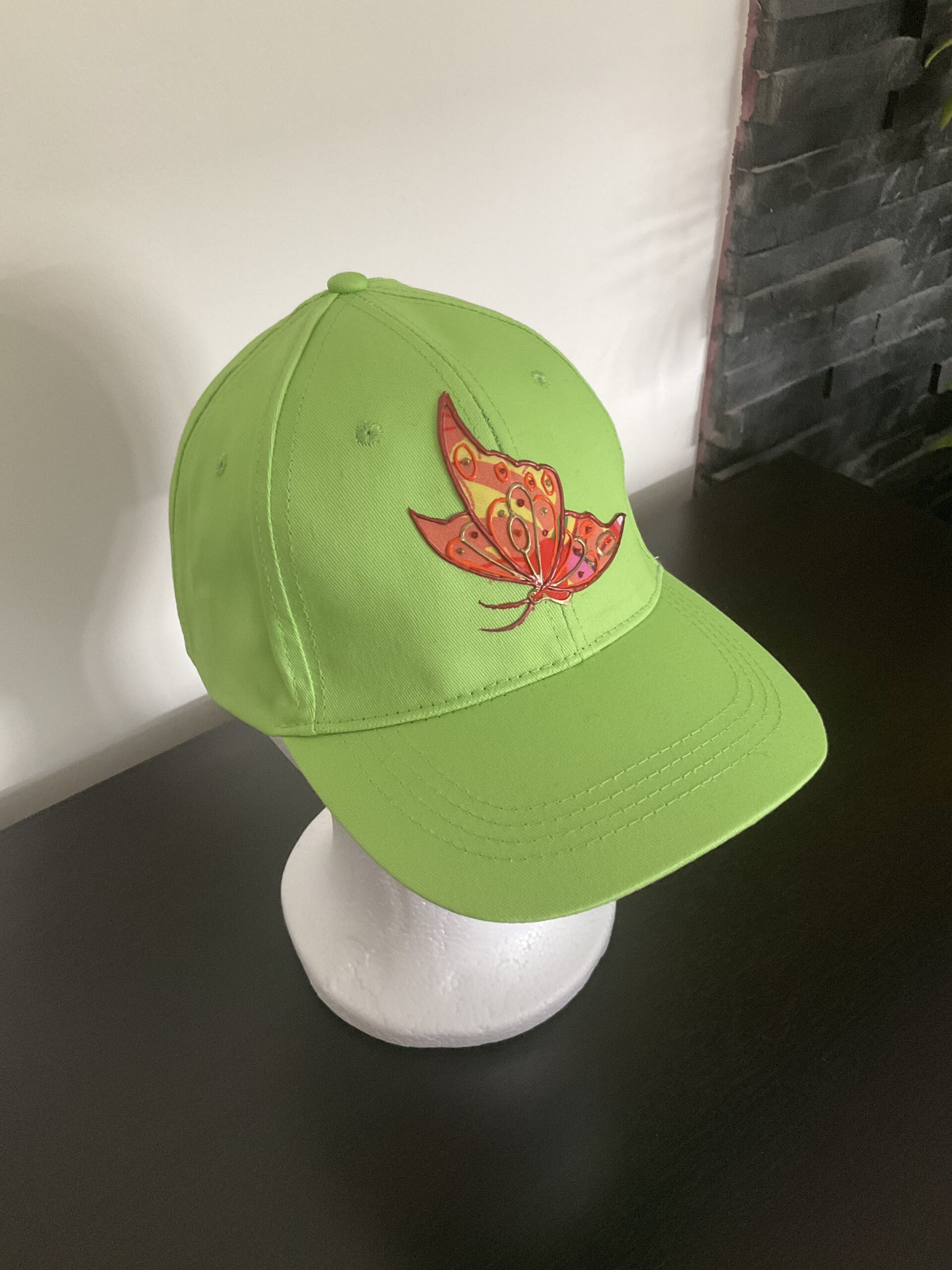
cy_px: 635
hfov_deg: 48.2
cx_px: 476
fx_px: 1063
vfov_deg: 61.7
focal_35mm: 29
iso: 160
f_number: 1.8
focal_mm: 3
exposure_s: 1/60
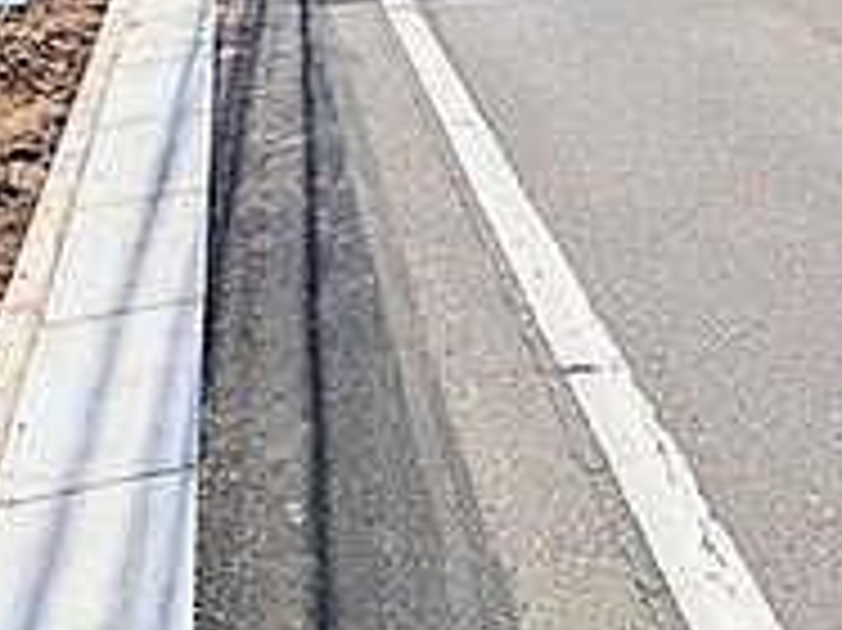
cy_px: -256
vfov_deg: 25.8
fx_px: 1094
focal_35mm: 45
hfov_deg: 42.0
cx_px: 464
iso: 50
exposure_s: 1/3704
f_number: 2.2
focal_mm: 1.83
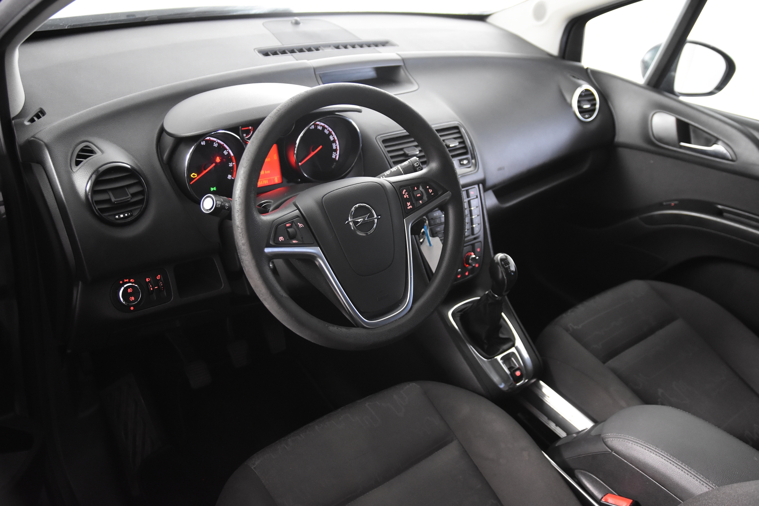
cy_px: 253
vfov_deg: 43.6
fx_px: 632
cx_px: 380
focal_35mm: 30
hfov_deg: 61.9
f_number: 2.8
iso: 2200
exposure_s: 1/30
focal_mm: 20
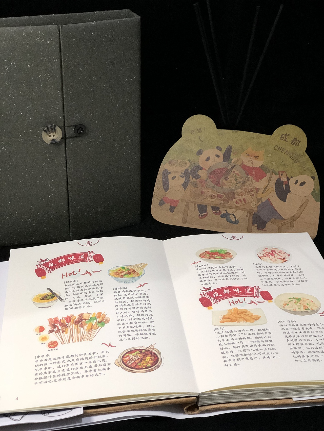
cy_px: 216
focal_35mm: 57
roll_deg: -1.2
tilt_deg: -29.5
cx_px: 162
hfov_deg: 25.7
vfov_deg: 33.8
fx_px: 711
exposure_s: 1/33
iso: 125
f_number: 2.8
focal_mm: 6.6
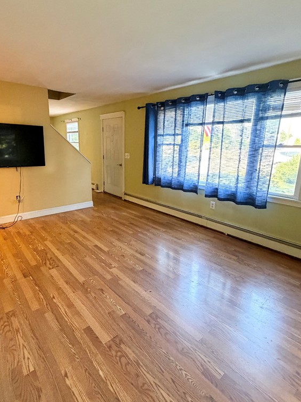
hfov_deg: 68.4
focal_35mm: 19
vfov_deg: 84.7
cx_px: 132
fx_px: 220
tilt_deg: -13.4
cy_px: 195
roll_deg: -1.4
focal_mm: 2.22
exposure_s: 1/60
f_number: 2.2
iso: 640
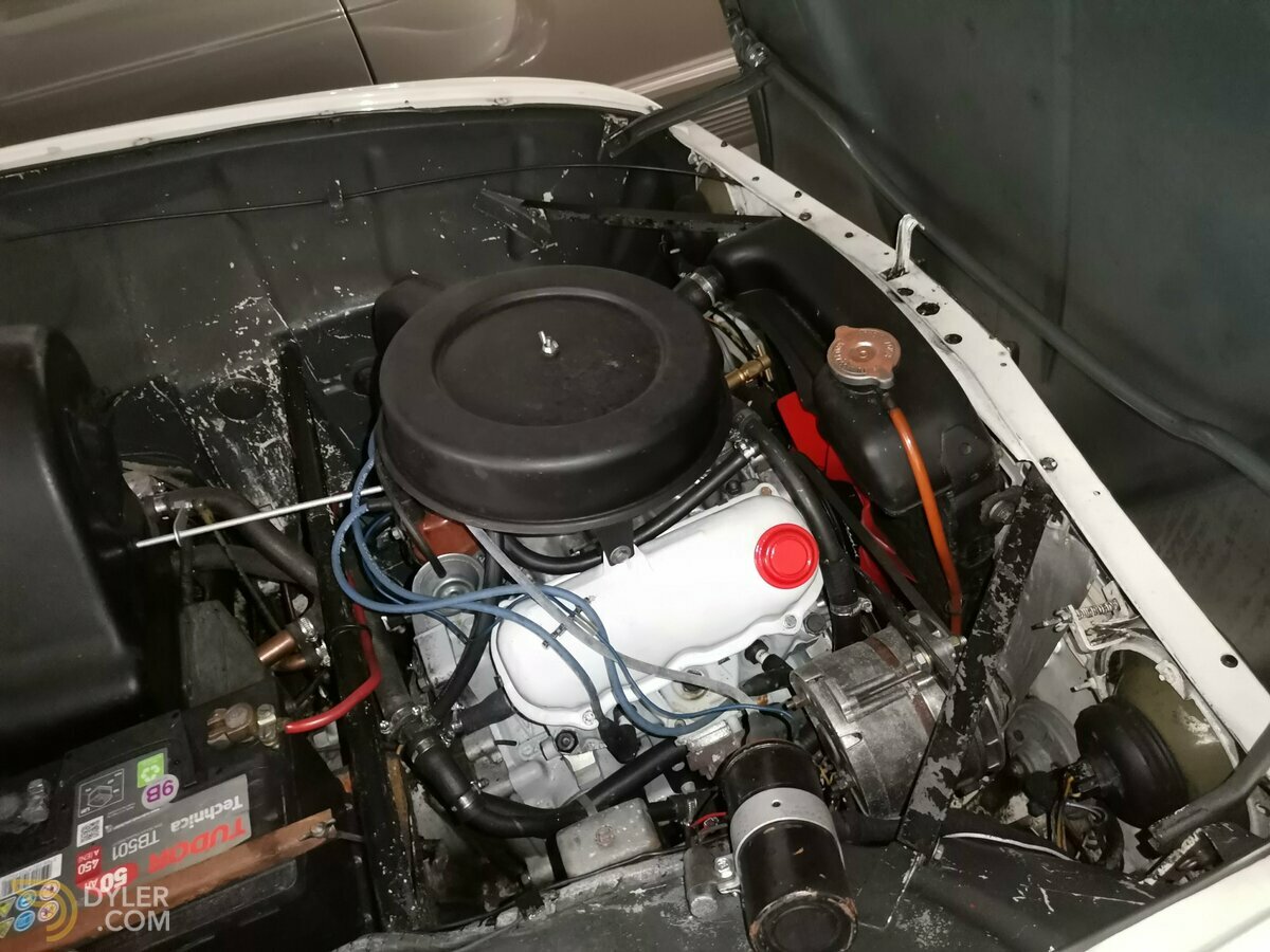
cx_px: 635
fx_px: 954
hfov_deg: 67.3
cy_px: 476
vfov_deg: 53.1
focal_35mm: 26
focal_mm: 4.75
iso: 2500
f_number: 1.8
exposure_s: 1/20
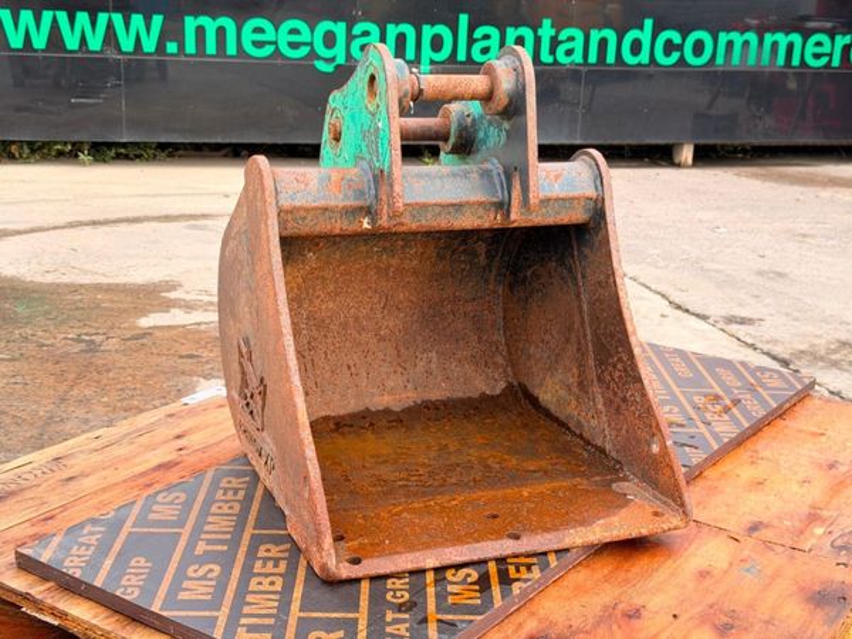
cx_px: 426
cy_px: 320
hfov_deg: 39.7
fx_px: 1181
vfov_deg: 30.3
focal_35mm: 48
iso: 64
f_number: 1.78
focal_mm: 6.76
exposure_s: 1/176
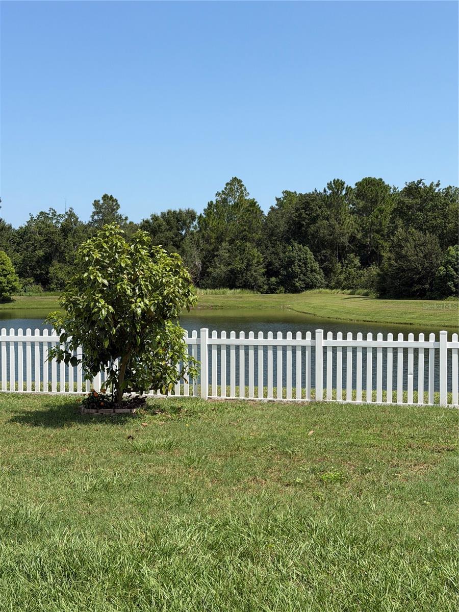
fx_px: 849
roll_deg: +1.0
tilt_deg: -2.7
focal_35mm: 48
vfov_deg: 39.7
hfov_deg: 30.3
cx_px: 230
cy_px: 306
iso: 64
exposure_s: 1/4587
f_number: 1.78
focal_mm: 6.76
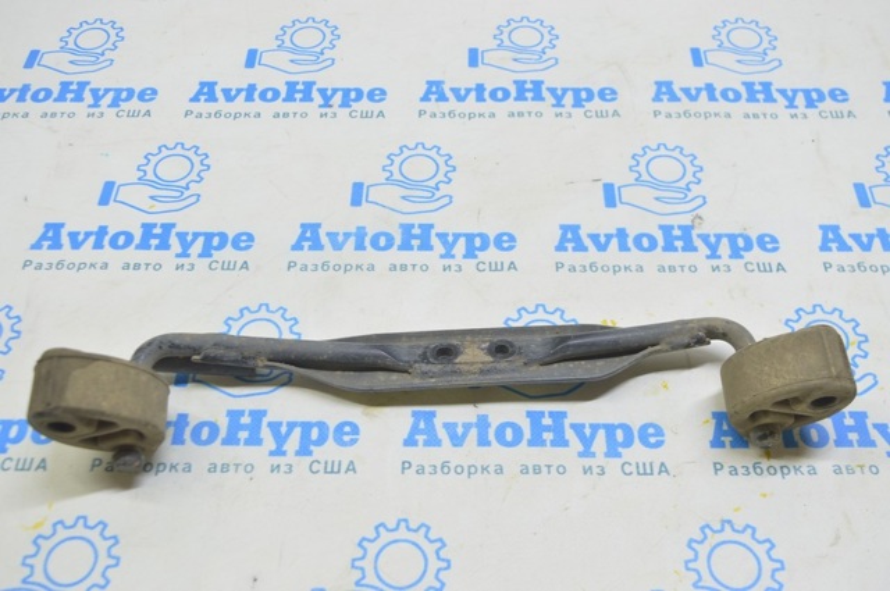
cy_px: 296
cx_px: 445
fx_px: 963
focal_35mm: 39
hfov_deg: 49.6
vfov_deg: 34.1
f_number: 5.6
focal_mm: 26
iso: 400
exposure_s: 1/20
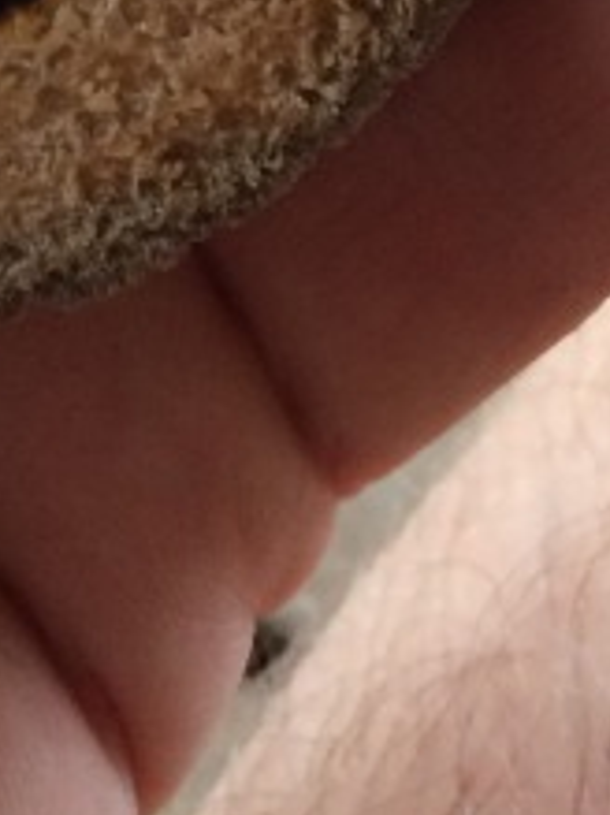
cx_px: -119
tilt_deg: -54.7
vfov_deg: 14.7
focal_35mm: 113
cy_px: -761
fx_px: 2658
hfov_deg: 12.8
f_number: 2.2
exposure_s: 1/30
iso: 125
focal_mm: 4.15
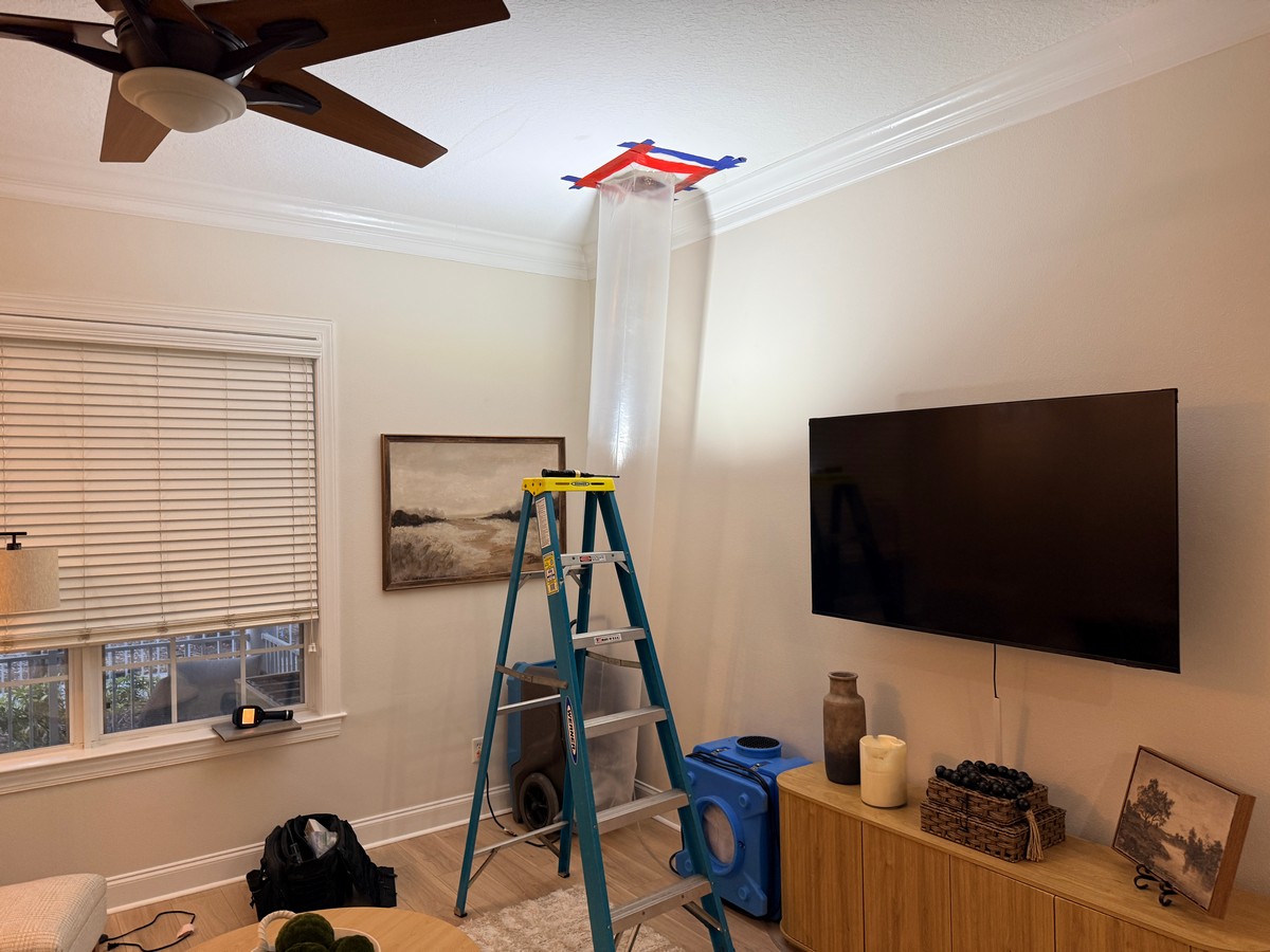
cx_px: 635
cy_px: 476
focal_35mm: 24
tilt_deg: +2.1
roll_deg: +2.0
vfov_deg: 56.8
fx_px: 881
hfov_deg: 71.6
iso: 160
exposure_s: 1/60
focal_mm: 6.76
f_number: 1.78
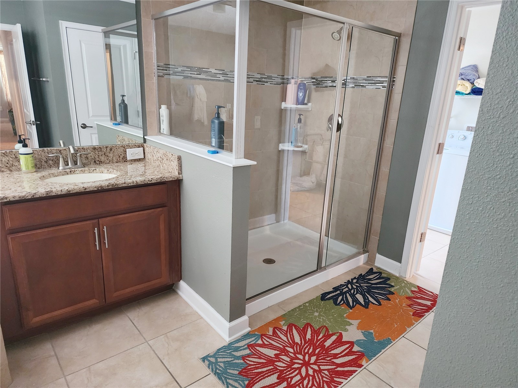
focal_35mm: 23
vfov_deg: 58.9
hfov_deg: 73.9
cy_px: 194
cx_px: 259
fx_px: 344
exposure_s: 1/30
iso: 640
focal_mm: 6.4
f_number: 1.8
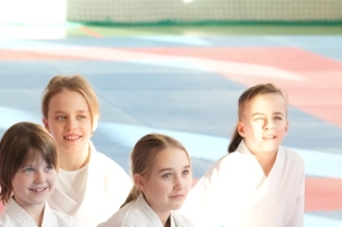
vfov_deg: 5.2
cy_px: 269
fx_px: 2477
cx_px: 90
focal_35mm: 261
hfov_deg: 7.9
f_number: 5
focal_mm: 105
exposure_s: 1/800
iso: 3200
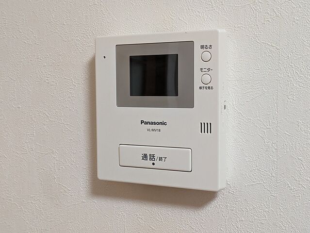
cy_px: 116
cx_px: 155
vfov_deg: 28.6
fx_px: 457
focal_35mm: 51
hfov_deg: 37.5
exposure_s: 1/120
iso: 379
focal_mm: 5.43
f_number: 1.89
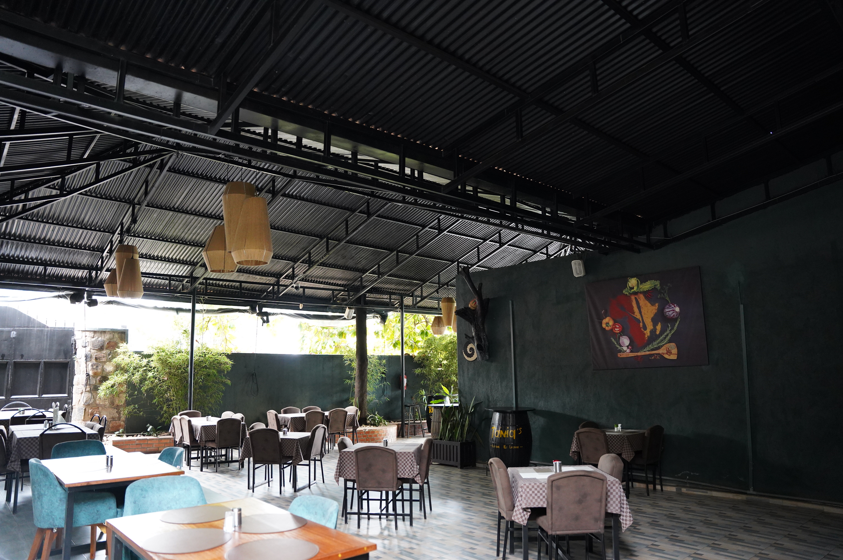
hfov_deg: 73.8
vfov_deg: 53.0
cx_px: 422
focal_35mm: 24
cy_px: 280
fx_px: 561
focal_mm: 24
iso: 4000
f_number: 2.8
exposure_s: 1/160
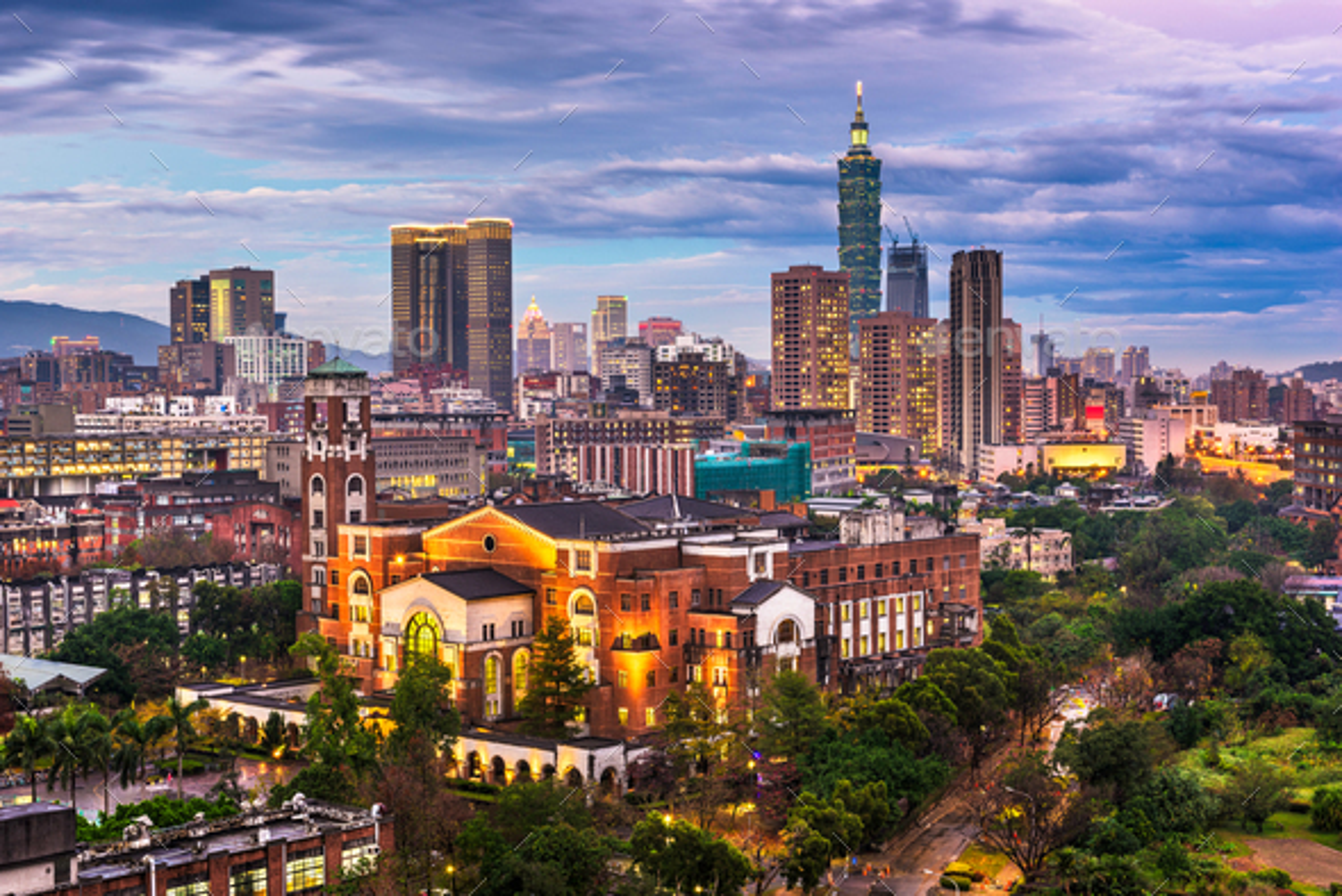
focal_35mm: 56
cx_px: 671
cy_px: 448
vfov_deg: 24.2
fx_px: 2088
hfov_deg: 35.6
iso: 64
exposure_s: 25
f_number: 16
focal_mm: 56
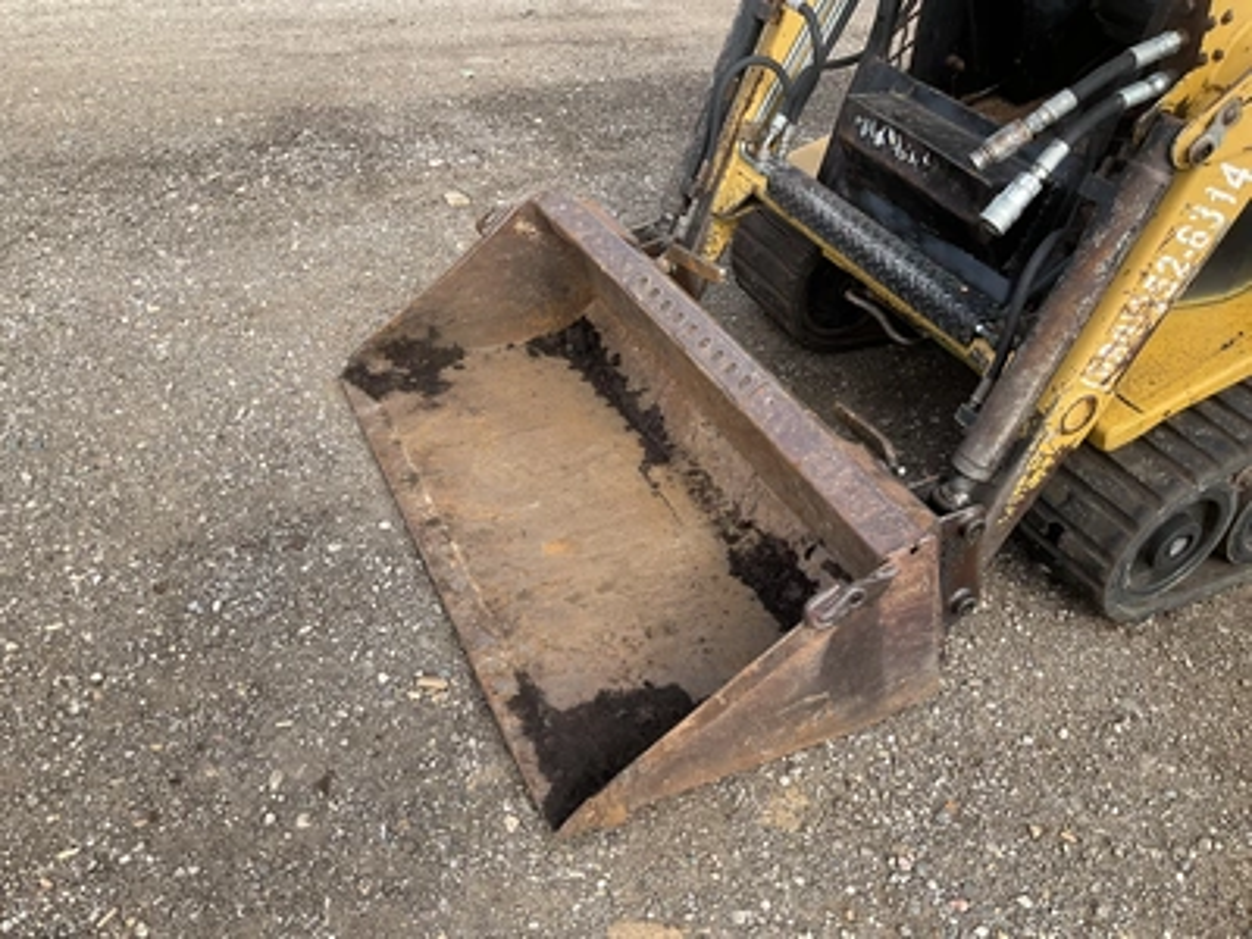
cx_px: 626
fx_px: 1049
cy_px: 470
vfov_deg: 48.2
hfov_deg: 61.7
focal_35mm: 29
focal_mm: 3
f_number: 1.8
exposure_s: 1/442
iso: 25
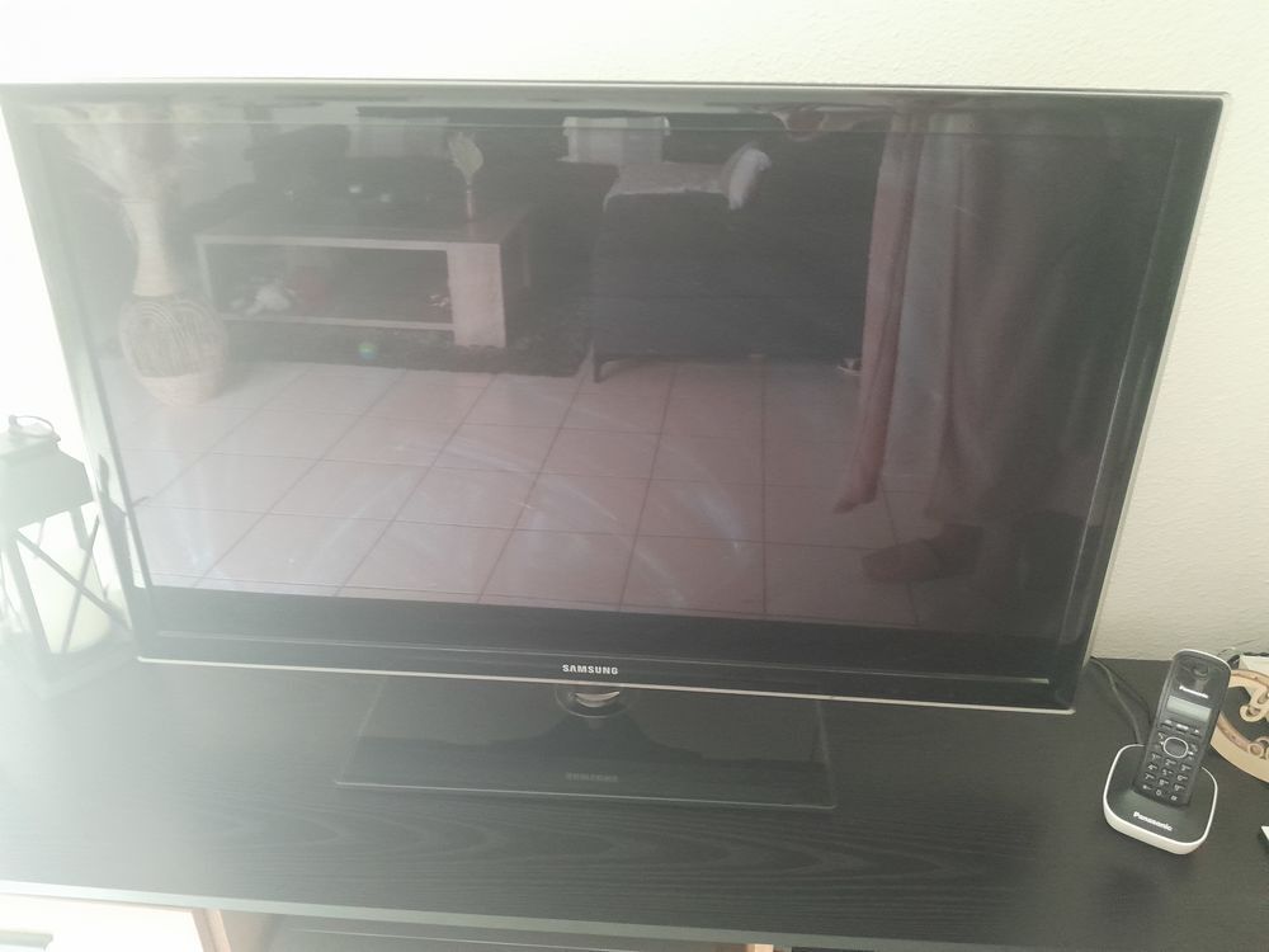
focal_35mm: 26
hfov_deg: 67.3
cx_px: 634
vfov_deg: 53.1
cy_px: 476
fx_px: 953
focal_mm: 3.98
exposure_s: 1/20
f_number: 1.8
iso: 800
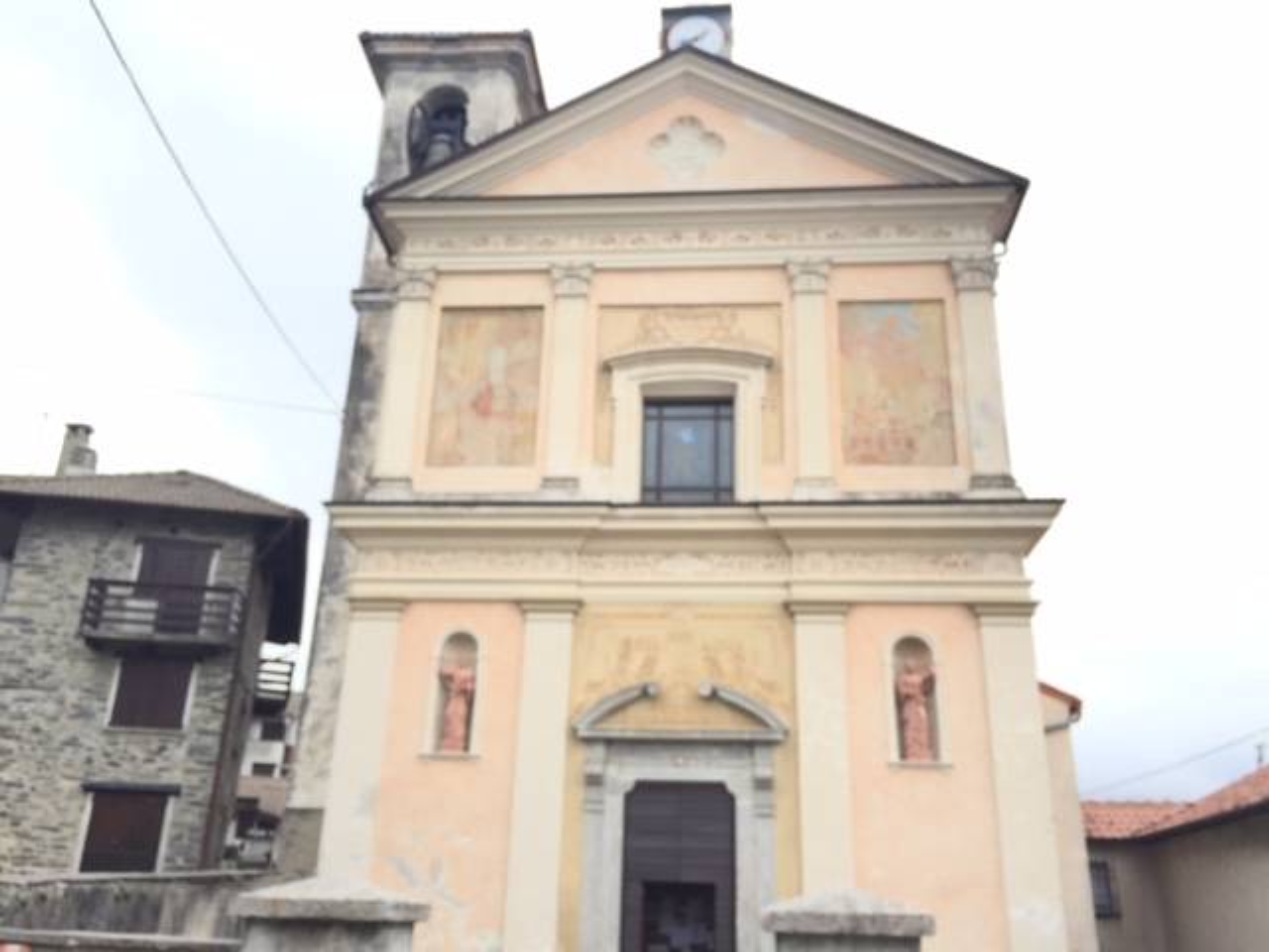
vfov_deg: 48.2
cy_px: 476
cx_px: 634
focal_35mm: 29
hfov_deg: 61.7
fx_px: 1063
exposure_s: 1/760
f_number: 2.2
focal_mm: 4.15
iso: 32
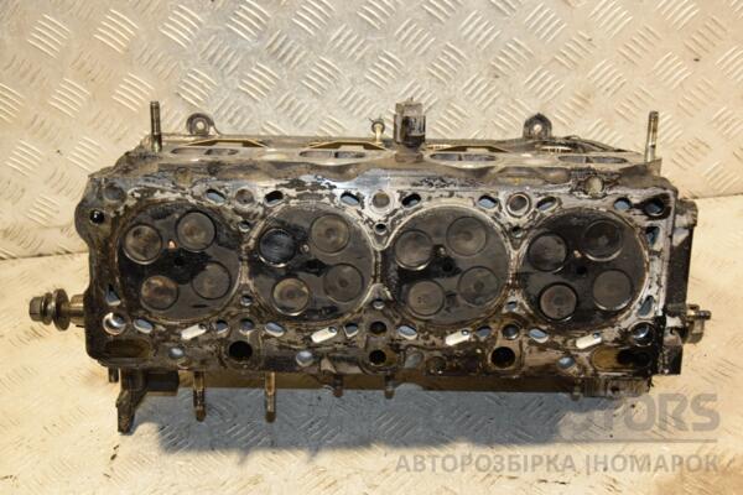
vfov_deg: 26.5
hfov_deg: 38.9
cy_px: 248
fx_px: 1053
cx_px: 372
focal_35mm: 51
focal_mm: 34
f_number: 5
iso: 800
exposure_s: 1/80
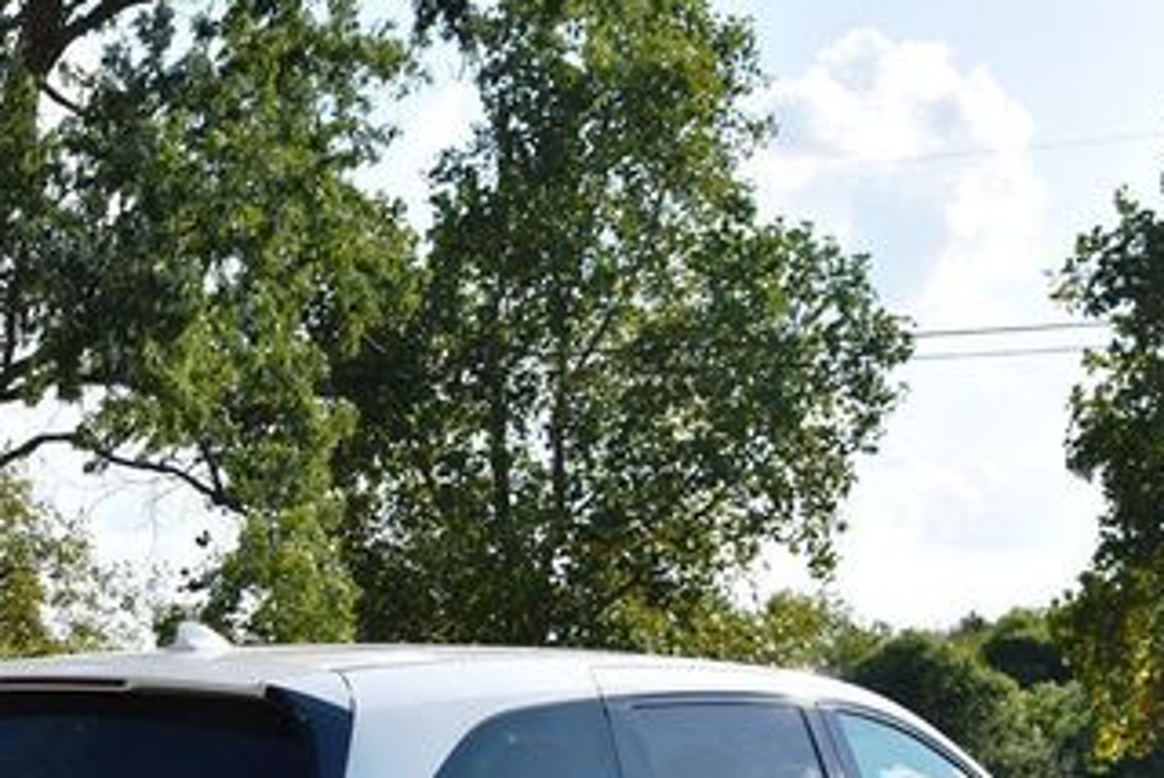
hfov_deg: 19.3
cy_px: 722
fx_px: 3398
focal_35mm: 105
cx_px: 335
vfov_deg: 12.9
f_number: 8
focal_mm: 35
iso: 100
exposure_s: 1/250
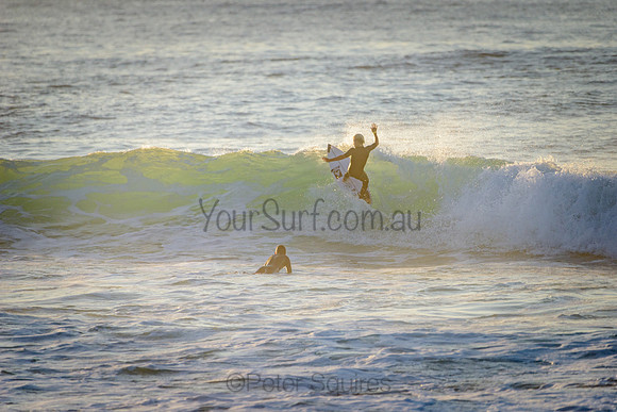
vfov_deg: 2.8
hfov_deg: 4.1
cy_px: 206
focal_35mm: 500
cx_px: 308
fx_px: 8571
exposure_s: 1/2000
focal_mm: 500
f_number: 5.6
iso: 320
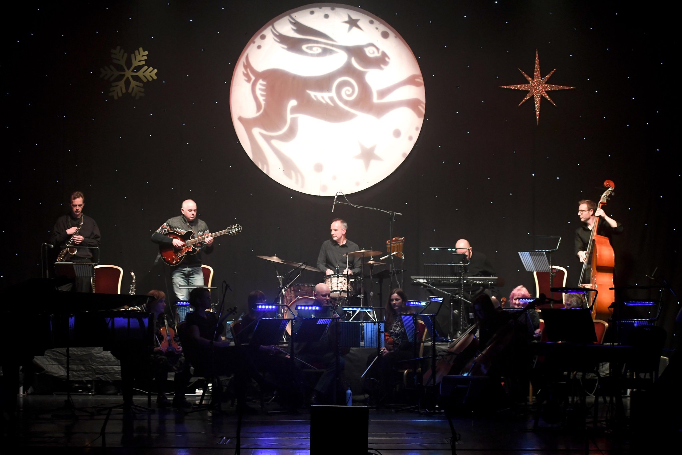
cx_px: 341
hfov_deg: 19.5
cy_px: 228
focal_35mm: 105
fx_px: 1989
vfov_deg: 13.0
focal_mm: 70
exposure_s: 1/80
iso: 2000
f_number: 4
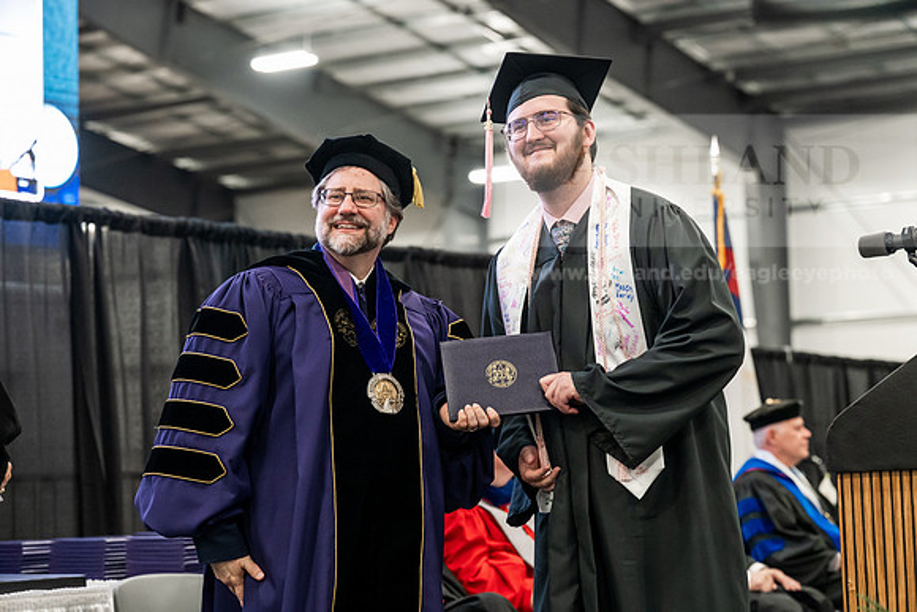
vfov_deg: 16.5
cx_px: 458
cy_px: 306
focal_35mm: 83
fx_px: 2115
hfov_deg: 24.5
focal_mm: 83
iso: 4000
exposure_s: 1/200
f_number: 4
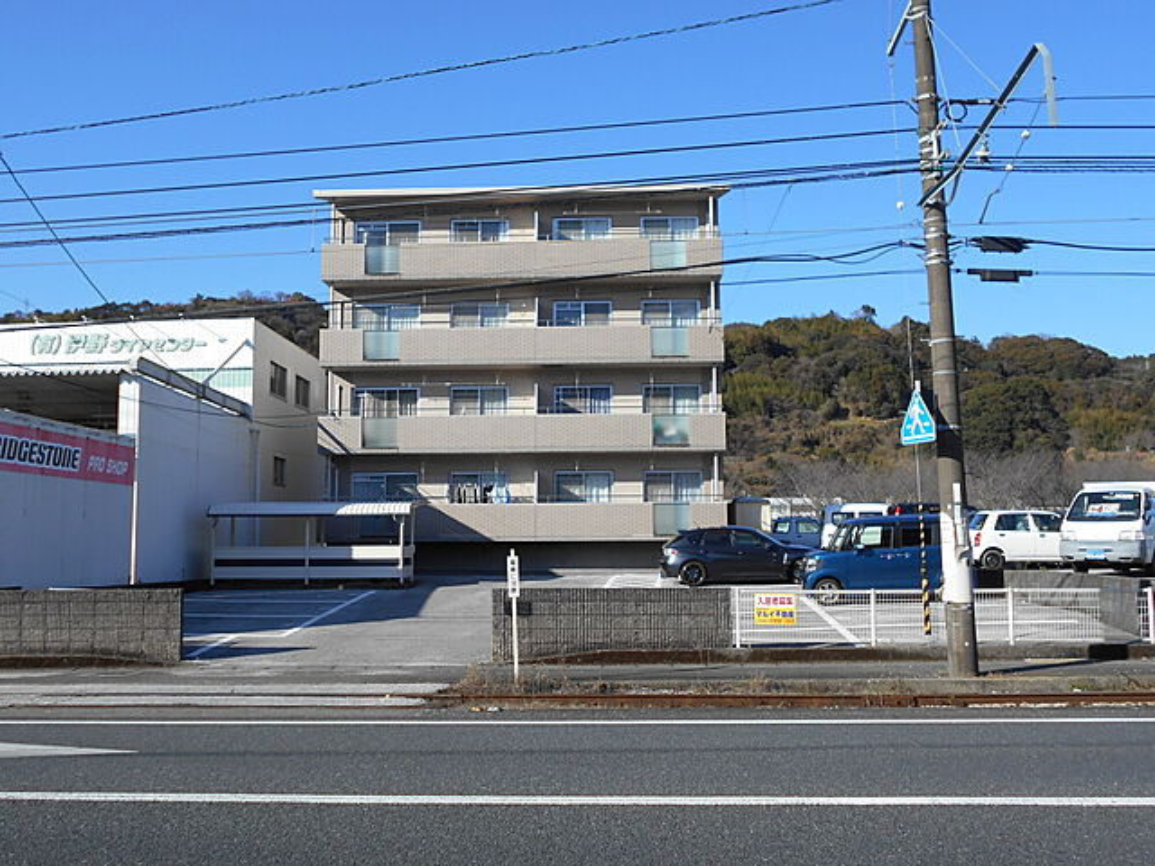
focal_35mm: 34
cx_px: 578
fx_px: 1134
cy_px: 433
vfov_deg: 41.8
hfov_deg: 54.0
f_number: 3.6
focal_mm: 5.8
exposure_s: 1/640
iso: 80
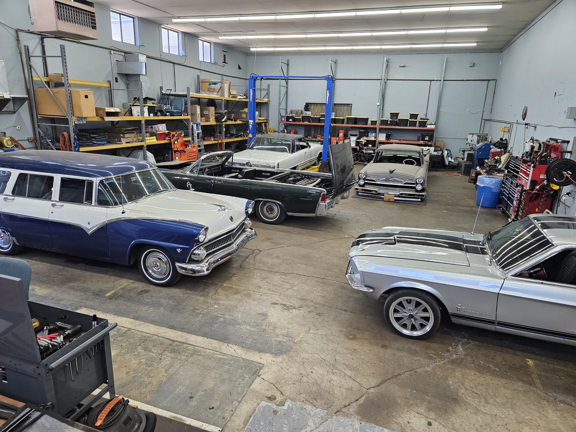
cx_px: 288
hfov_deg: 73.9
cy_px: 216
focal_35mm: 23
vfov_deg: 58.9
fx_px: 383
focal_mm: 5.4
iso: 160
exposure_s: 1/120
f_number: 1.8
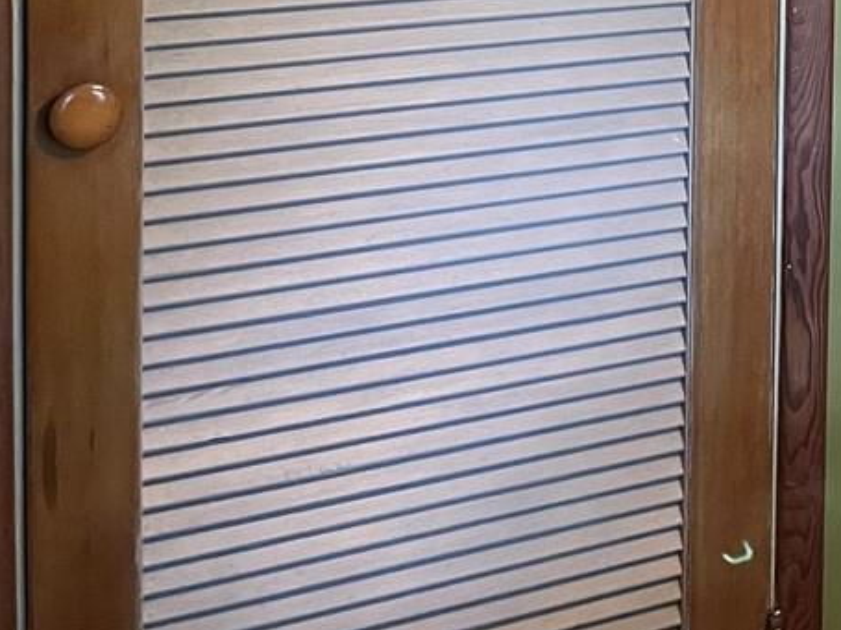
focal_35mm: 88
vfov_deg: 15.7
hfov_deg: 19.3
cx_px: 1283
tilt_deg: -2.9
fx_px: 2137
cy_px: -259
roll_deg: -1.3
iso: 320
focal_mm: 5.1
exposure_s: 1/60
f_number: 1.6
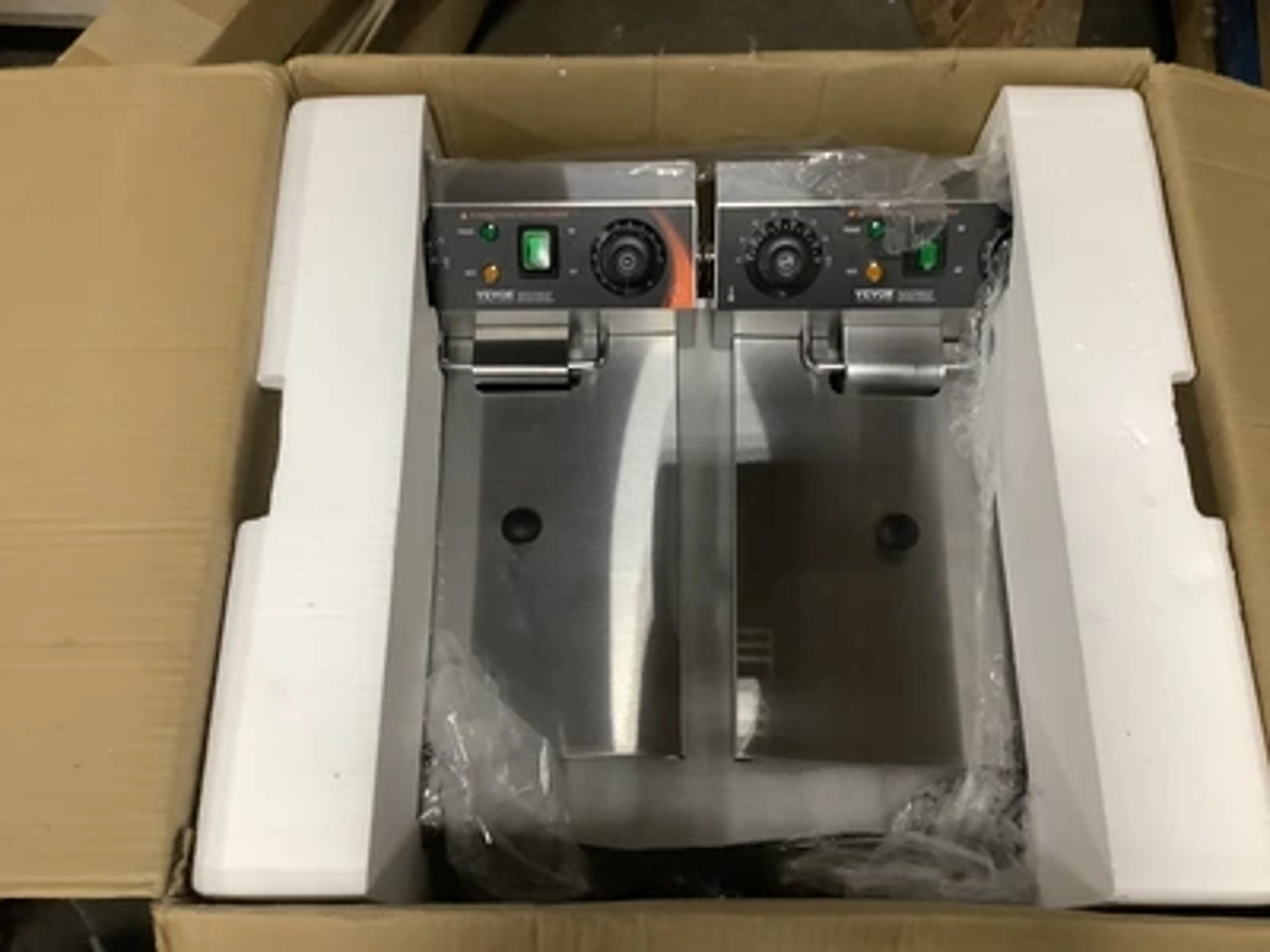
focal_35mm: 31
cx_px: 635
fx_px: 1137
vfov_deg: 45.4
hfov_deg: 58.4
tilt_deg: -68.2
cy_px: 476
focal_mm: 3.3
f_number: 2.4
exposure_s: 1/60
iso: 320
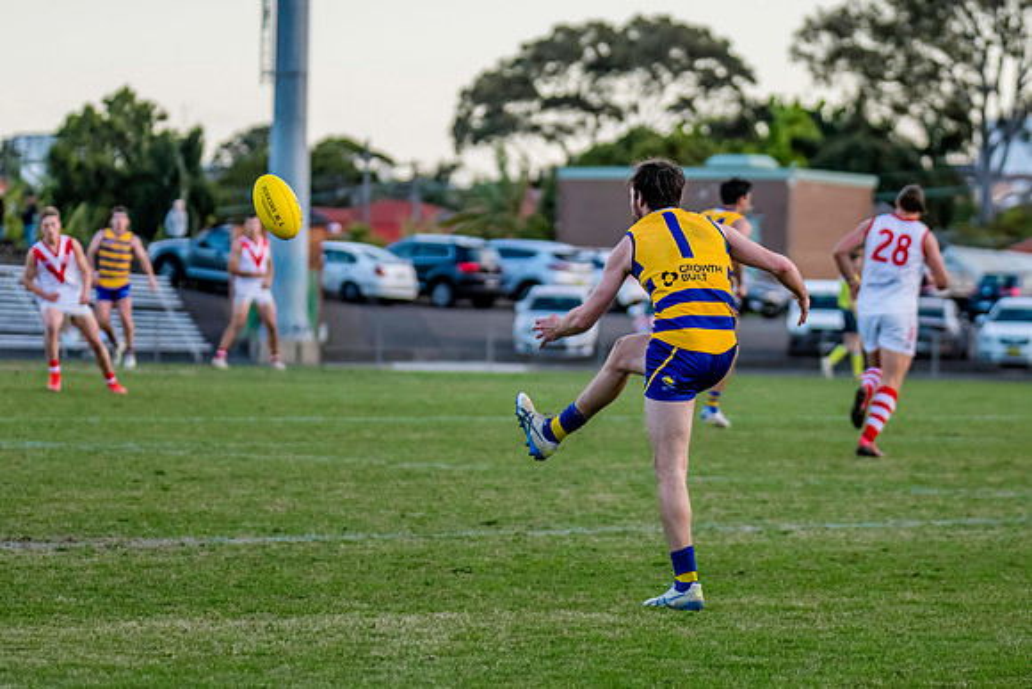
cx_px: 652
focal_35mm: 235
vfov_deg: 5.9
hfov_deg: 8.8
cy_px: 342
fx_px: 6735
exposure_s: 1/1600
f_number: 4
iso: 1000
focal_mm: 170
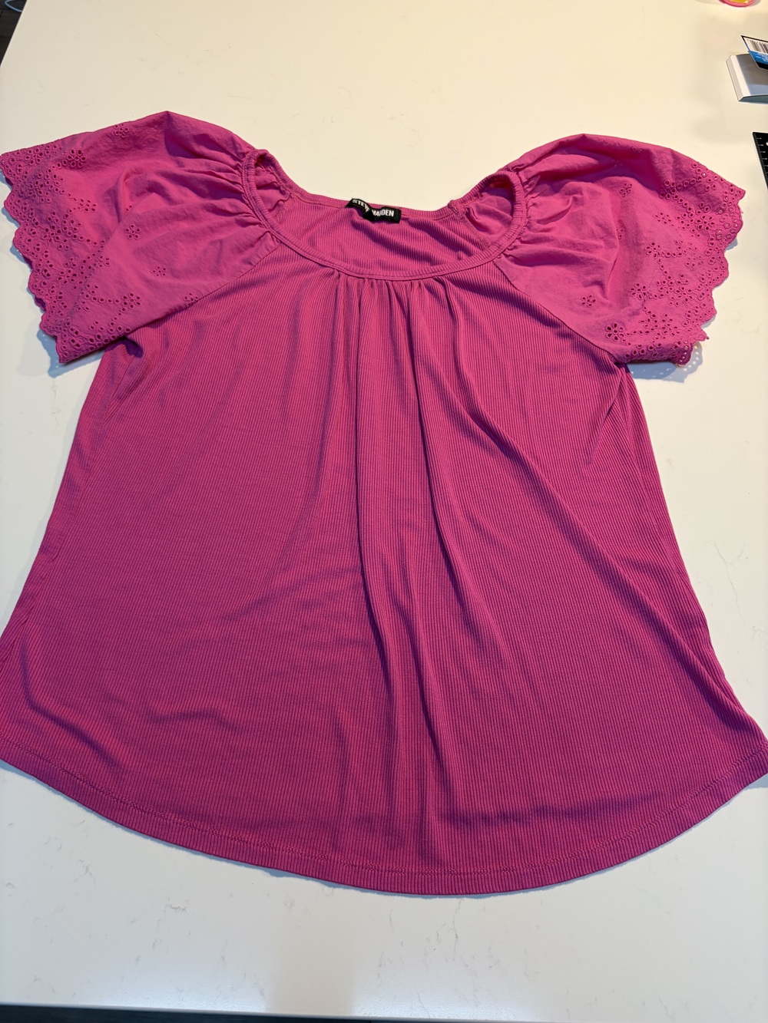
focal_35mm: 26
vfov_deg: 67.3
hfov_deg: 53.1
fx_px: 769
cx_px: 384
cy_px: 512
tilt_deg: -61.5
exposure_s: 1/60
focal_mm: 5.96
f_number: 1.6
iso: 100
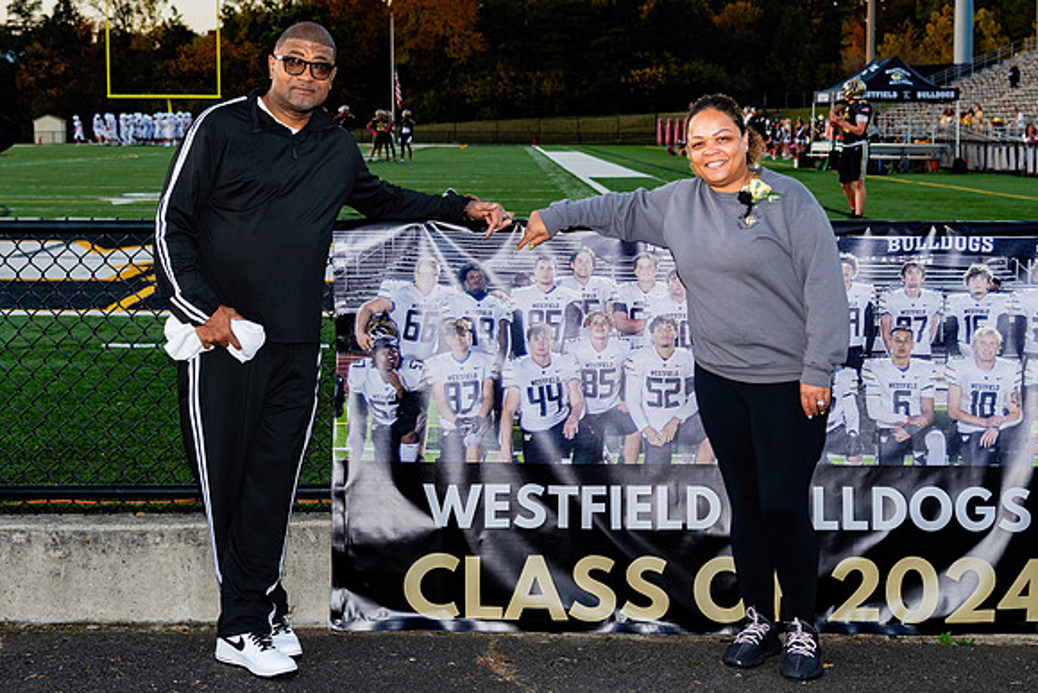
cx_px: 568
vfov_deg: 21.8
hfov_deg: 32.2
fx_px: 1795
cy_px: 294
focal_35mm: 62
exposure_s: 1/200
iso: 500
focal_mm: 35
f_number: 4.5
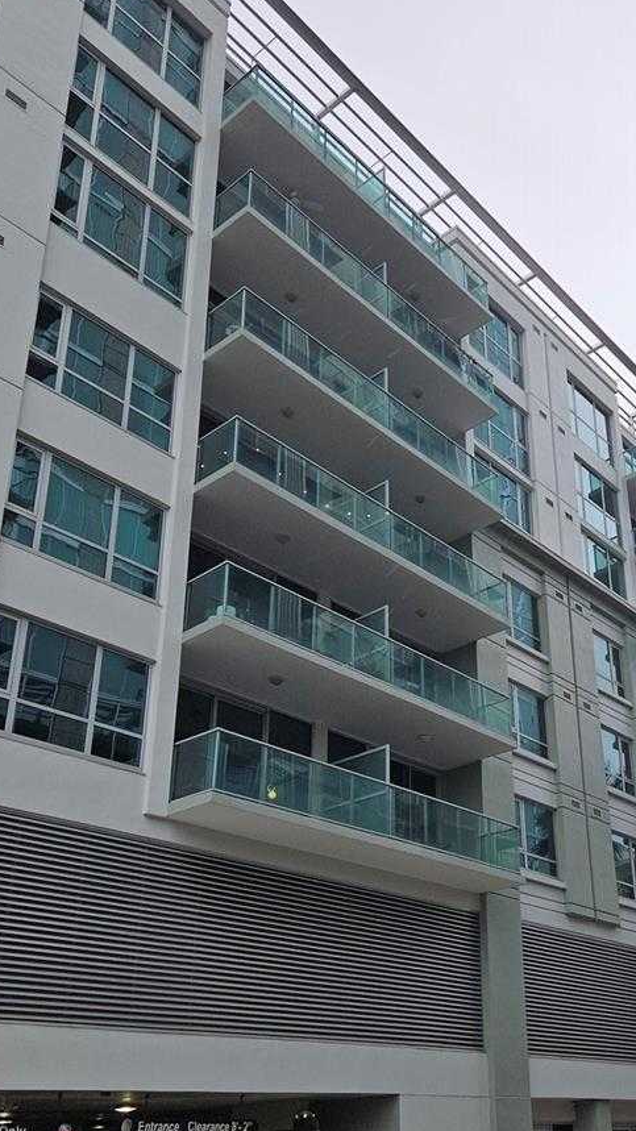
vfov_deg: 56.3
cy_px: 670
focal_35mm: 35
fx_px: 1050
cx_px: 470
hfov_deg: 33.1
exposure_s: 1/427
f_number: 1.8
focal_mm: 5.4
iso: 25
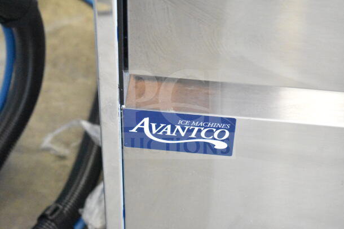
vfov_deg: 16.6
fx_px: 788
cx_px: 172
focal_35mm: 82
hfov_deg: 24.6
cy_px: 114
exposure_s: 1/100
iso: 20000
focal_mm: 55
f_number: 5.6
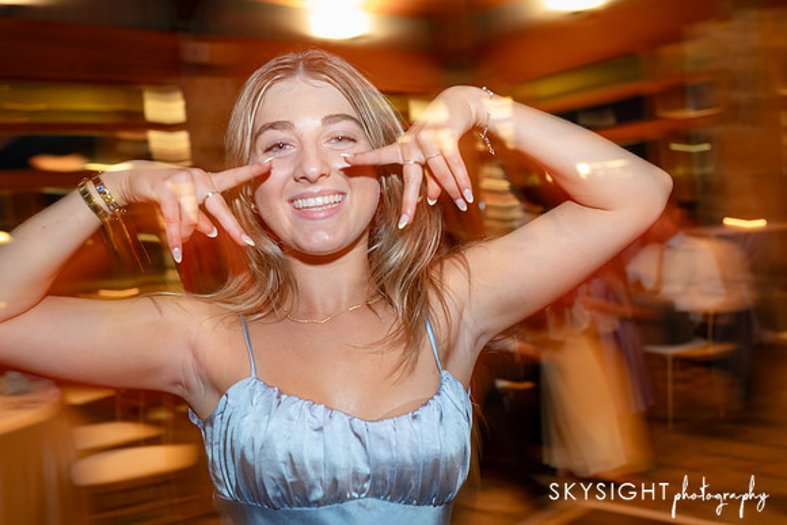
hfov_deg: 49.1
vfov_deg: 33.9
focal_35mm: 39
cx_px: 394
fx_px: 861
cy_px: 262
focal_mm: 35
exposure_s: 1/13
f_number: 4
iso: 1000
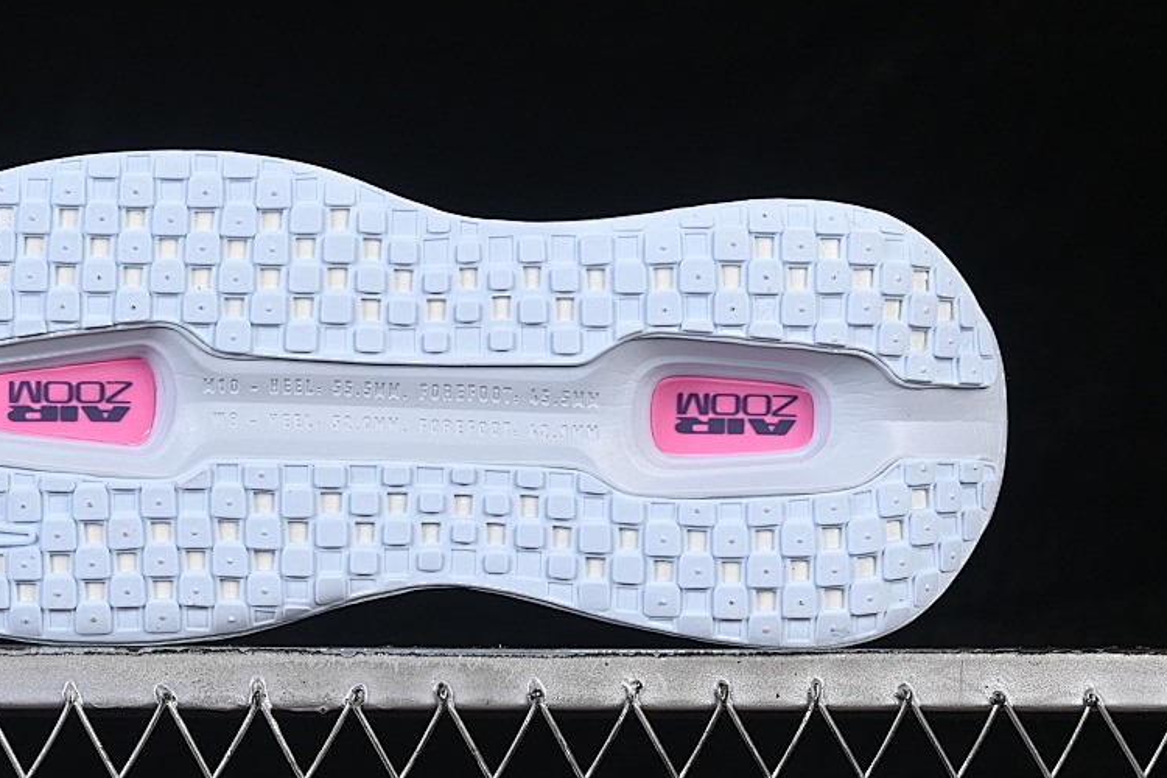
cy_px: 296
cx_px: 408
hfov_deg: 18.9
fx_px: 3501
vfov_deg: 12.7
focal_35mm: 108
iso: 160
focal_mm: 50
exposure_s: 1/80
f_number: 8
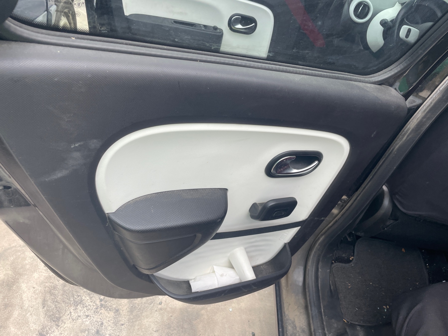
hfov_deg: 67.3
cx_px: 224
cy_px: 168
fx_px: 336
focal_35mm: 26
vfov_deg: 53.1
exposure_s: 1/179
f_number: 1.6
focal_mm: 4.2
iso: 32
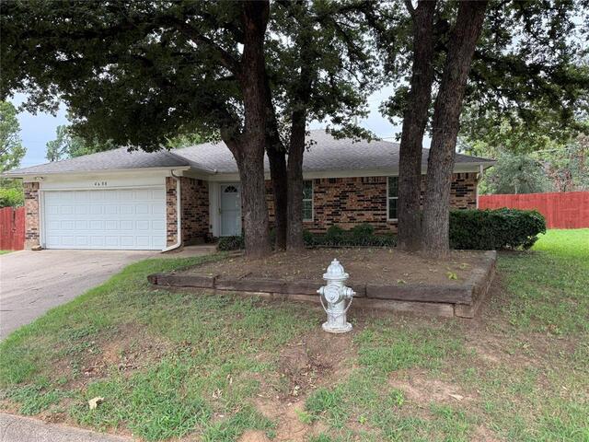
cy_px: 221
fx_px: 408
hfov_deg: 71.6
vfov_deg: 56.8
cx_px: 294
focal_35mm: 24
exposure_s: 1/888
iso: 100
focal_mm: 6.76
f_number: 1.78
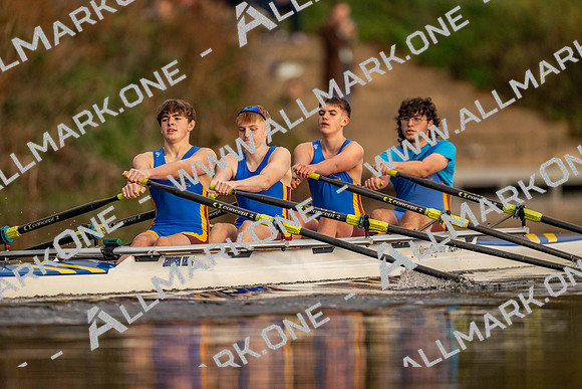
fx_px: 9702
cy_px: 194
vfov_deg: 2.3
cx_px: 291
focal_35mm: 600
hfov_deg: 3.4
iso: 1400
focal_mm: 600
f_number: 4
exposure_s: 1/2500
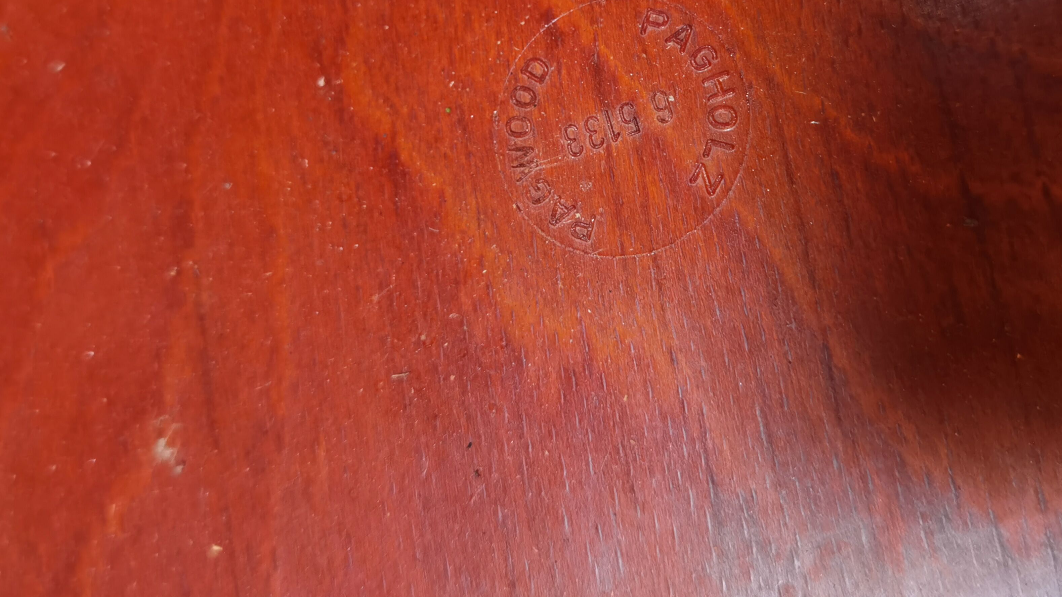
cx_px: 597
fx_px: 1352
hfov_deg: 42.8
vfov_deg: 24.7
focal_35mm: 48
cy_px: 160
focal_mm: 6.71
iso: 160
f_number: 1.9
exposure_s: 1/33.3
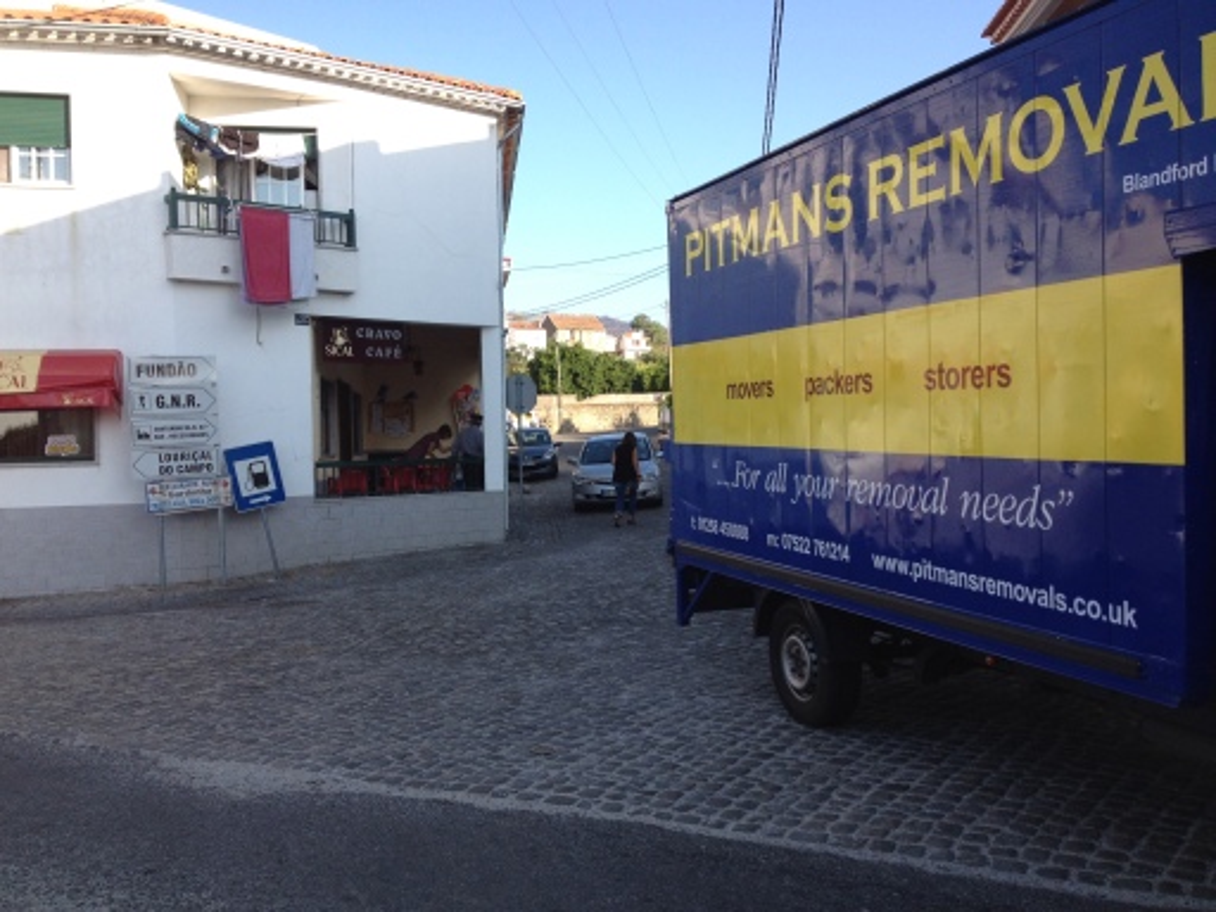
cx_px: 608
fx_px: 1229
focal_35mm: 35
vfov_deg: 40.7
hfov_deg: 52.6
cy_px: 456
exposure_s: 1/717
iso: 80
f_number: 2.4
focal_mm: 4.28
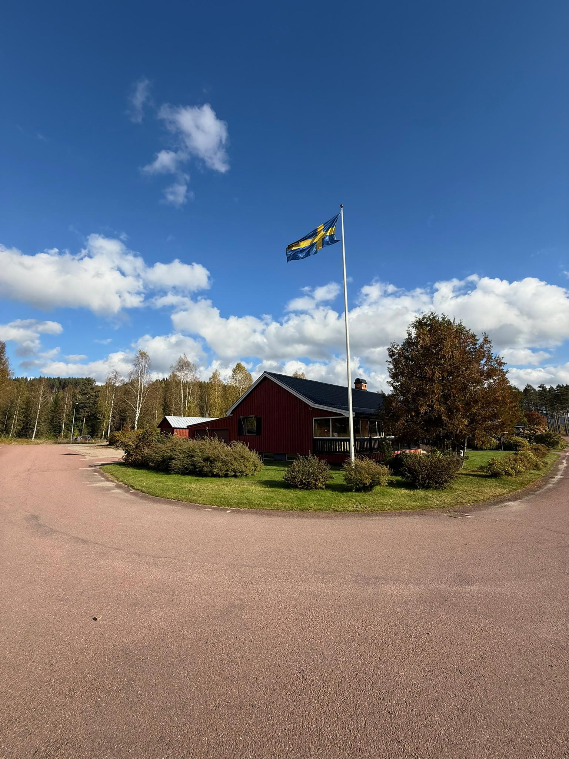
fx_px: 307
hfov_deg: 85.7
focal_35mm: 14
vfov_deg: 102.1
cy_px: 380
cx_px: 284
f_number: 2.2
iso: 50
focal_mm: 2.22
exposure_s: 1/2024
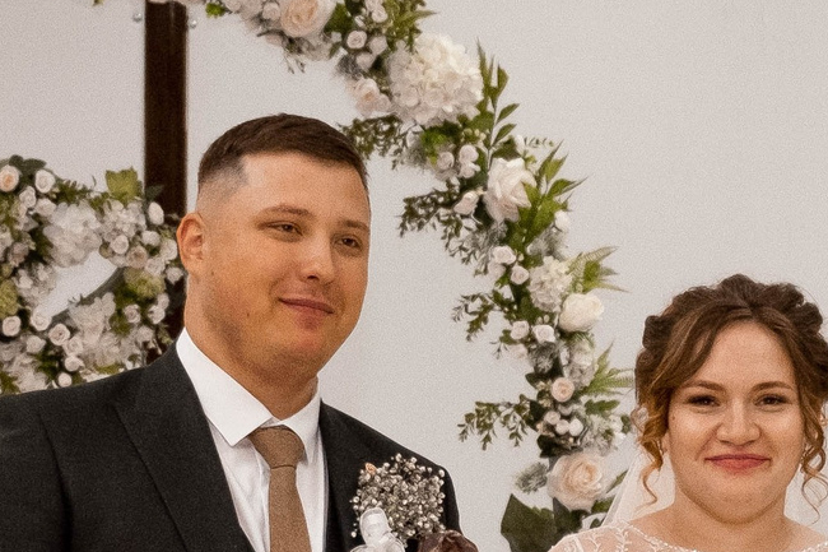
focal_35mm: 211
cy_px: 767
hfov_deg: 9.8
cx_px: 496
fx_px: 4851
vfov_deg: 6.4
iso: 1000
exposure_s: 1/180
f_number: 3.6
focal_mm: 30.2
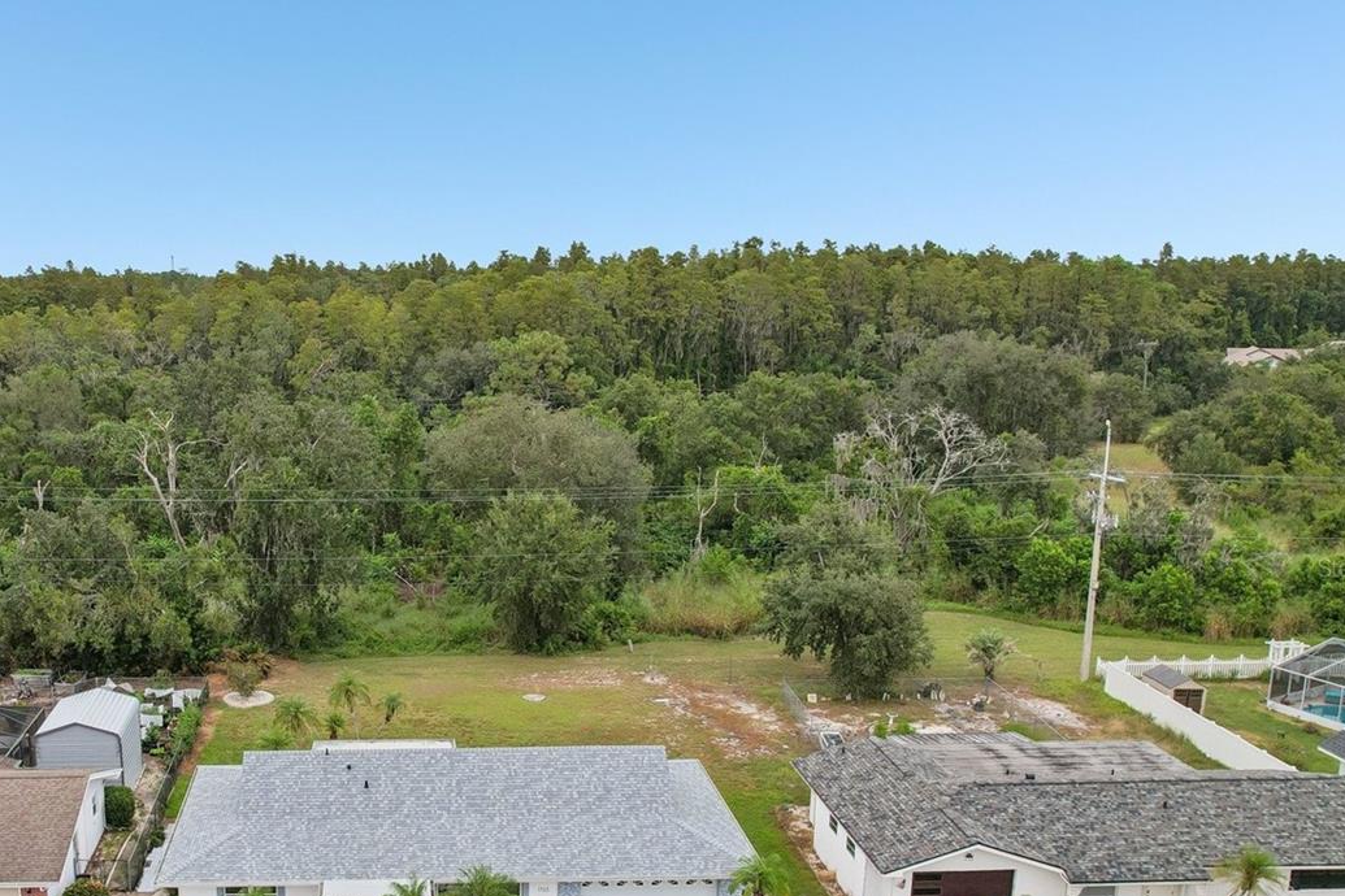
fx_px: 1270
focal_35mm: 34
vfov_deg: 38.6
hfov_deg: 54.1
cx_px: 394
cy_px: 567
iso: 100
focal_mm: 8.4
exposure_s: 1/640
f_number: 2.8
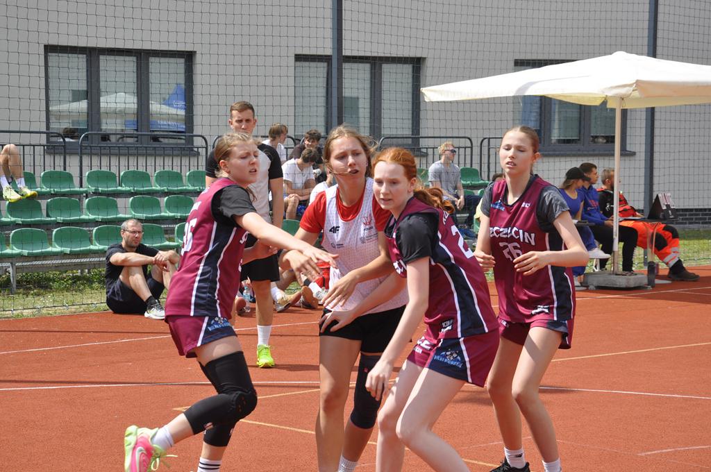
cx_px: 356
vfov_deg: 15.7
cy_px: 236
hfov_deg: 23.4
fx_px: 1716
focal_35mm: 87
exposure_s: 1/320
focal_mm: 58
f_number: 9
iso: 200
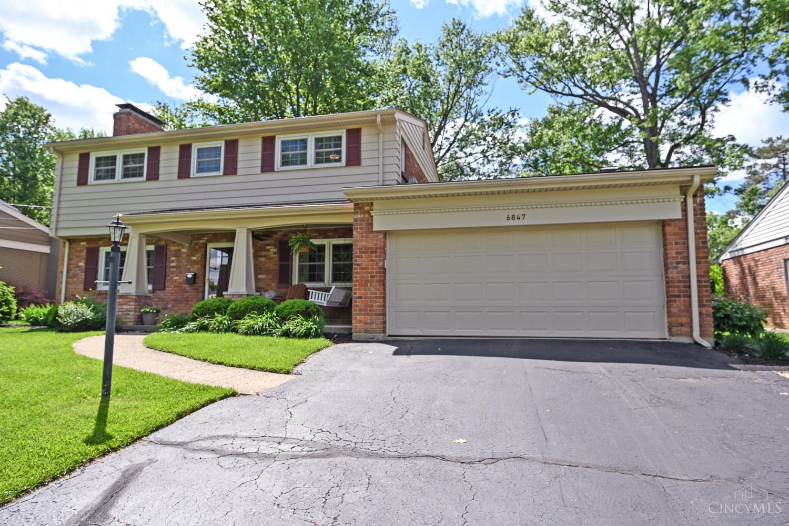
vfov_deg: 59.5
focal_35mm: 21
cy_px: 263
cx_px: 394
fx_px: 460
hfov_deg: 81.2
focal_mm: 21
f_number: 6.3
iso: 100
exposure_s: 1/320
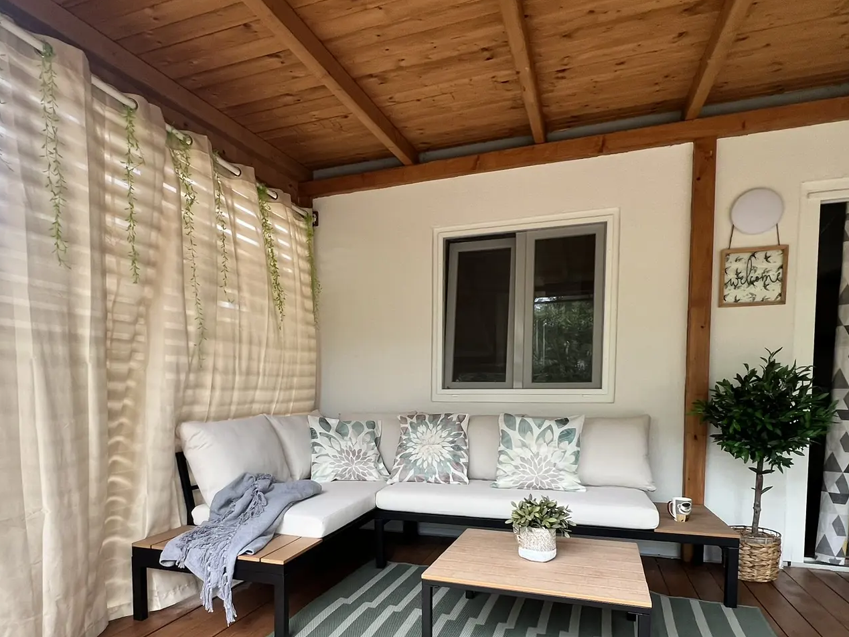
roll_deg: -0.4
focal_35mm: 21
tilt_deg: -4.3
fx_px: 515
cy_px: 434
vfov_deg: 61.6
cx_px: 379
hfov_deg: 78.7
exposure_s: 1/99
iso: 50
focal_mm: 1.57
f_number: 1.8
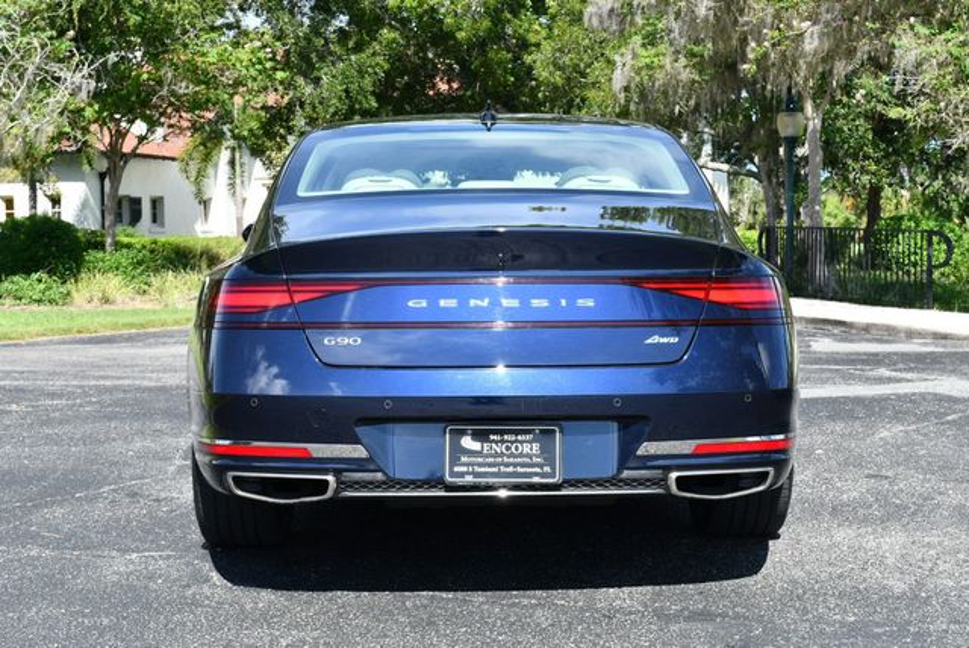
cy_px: 324
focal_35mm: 60
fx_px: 1616
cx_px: 484
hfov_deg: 33.4
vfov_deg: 22.7
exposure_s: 1/250
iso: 200
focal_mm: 30
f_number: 7.1
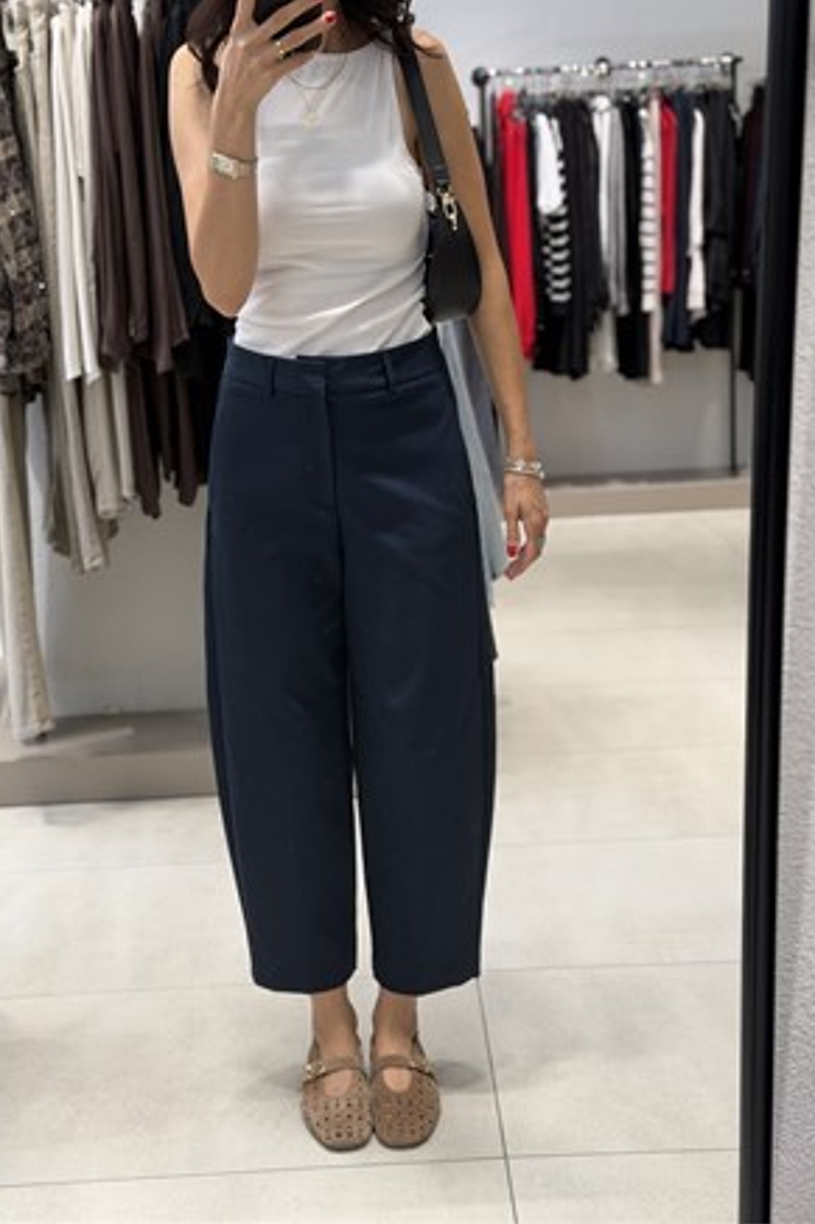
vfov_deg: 38.9
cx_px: 391
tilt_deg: -28.6
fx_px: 1733
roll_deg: +1.6
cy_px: 602
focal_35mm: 51
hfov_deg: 26.5
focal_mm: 6.76
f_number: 1.78
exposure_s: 1/100
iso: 50
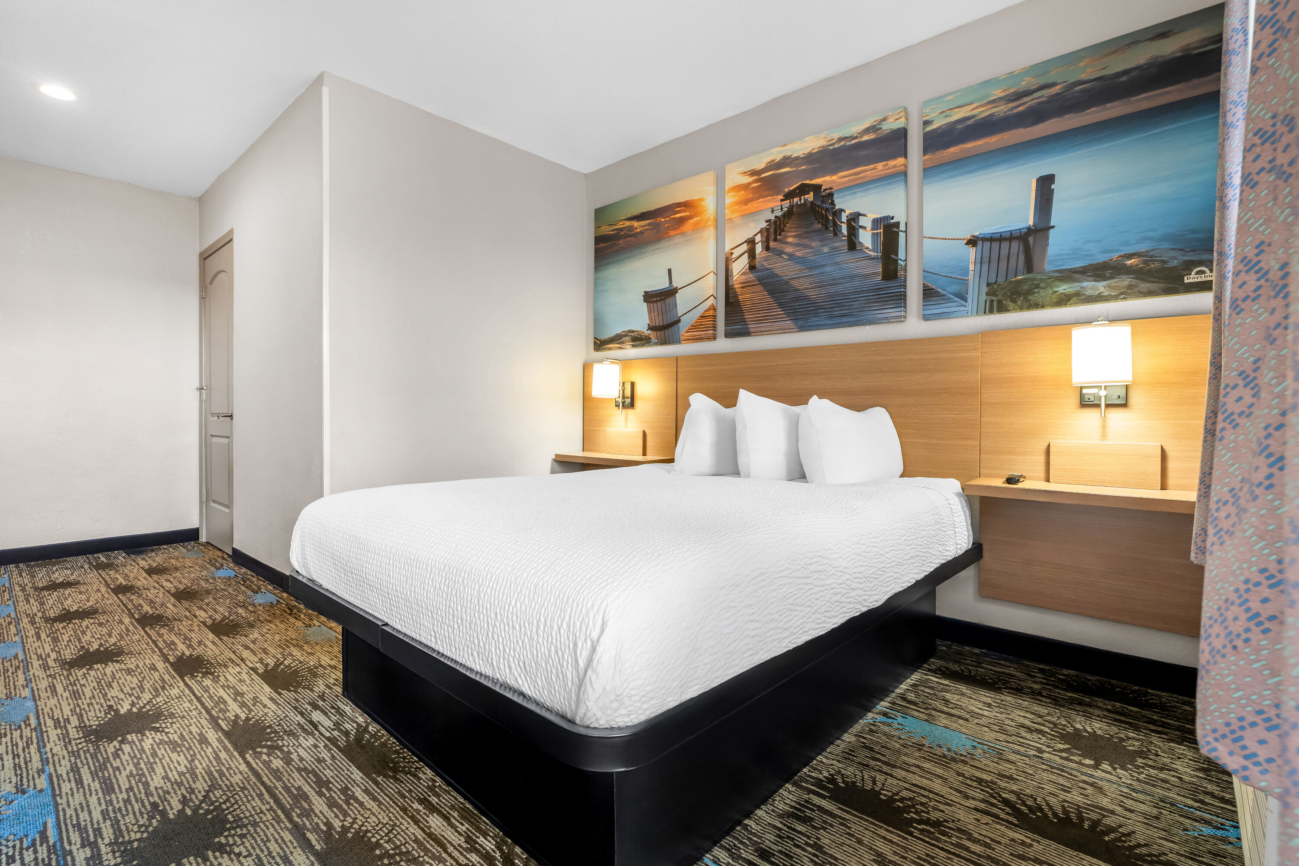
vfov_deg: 73.7
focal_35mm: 16
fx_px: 577
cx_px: 650
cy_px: 433
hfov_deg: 96.7
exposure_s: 2
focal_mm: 16
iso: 400
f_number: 9
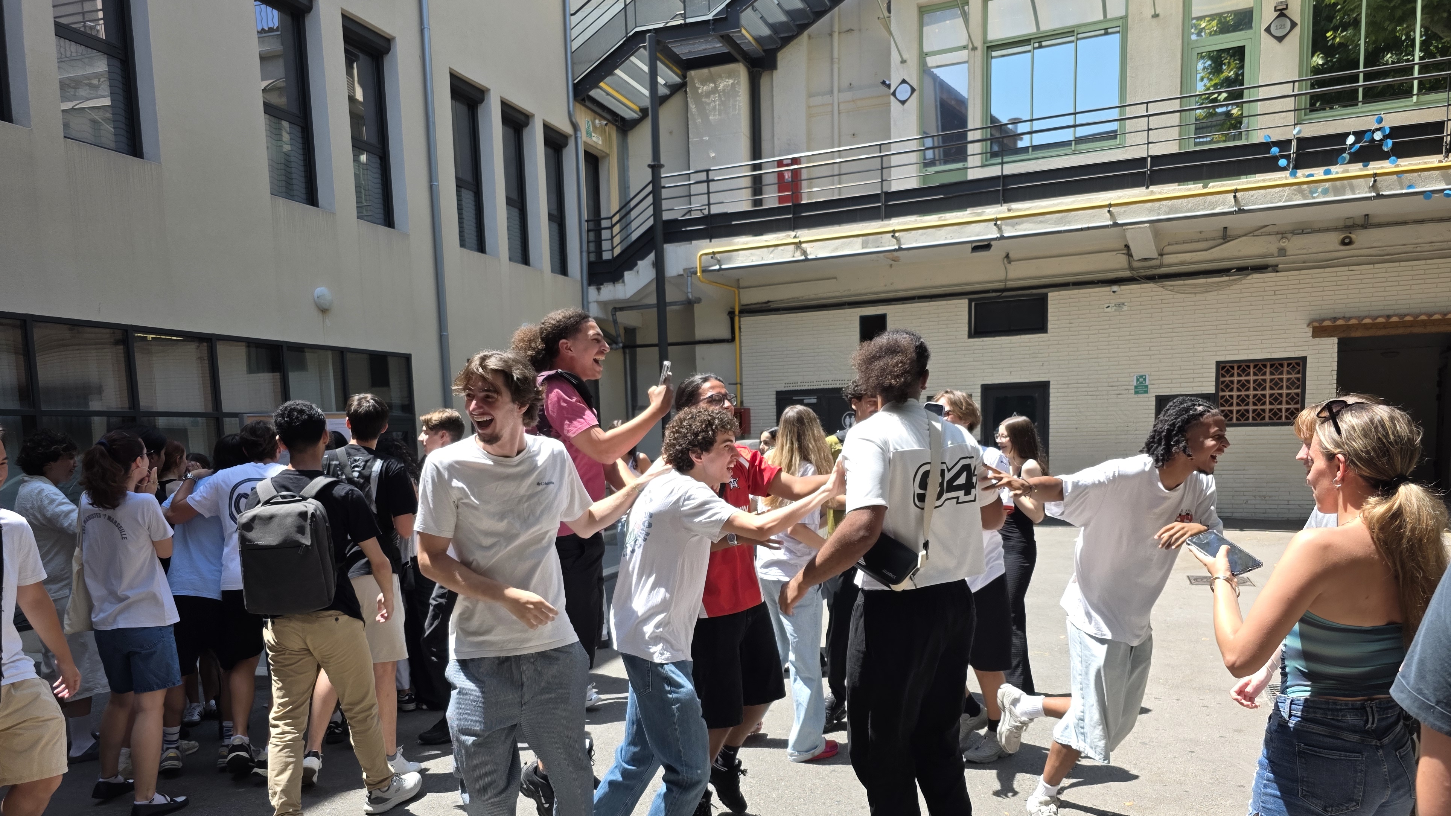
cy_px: 550
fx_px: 1000
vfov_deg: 43.7
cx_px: 728
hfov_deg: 71.9
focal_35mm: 26
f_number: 1.7
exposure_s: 1/1839
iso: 80
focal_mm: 6.3
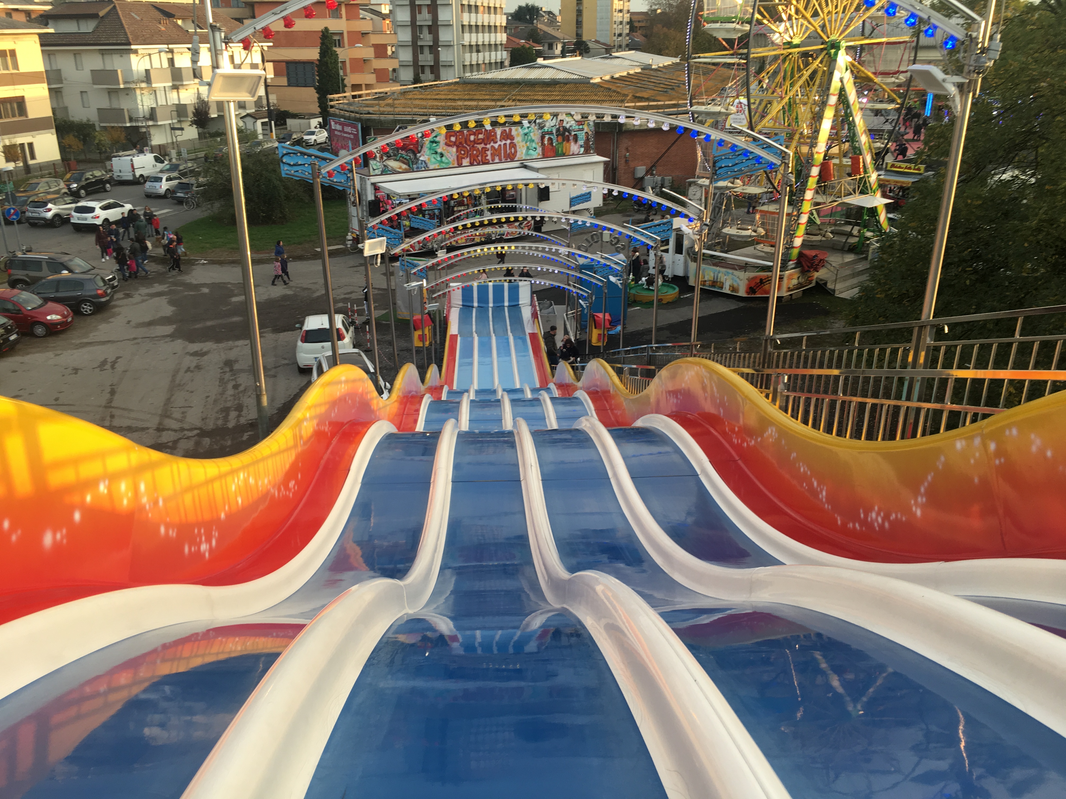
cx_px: 533
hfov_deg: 61.7
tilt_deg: -21.1
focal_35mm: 29
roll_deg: +0.9
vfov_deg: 48.2
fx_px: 893
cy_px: 400
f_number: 2.2
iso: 25
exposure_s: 1/100
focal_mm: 4.15
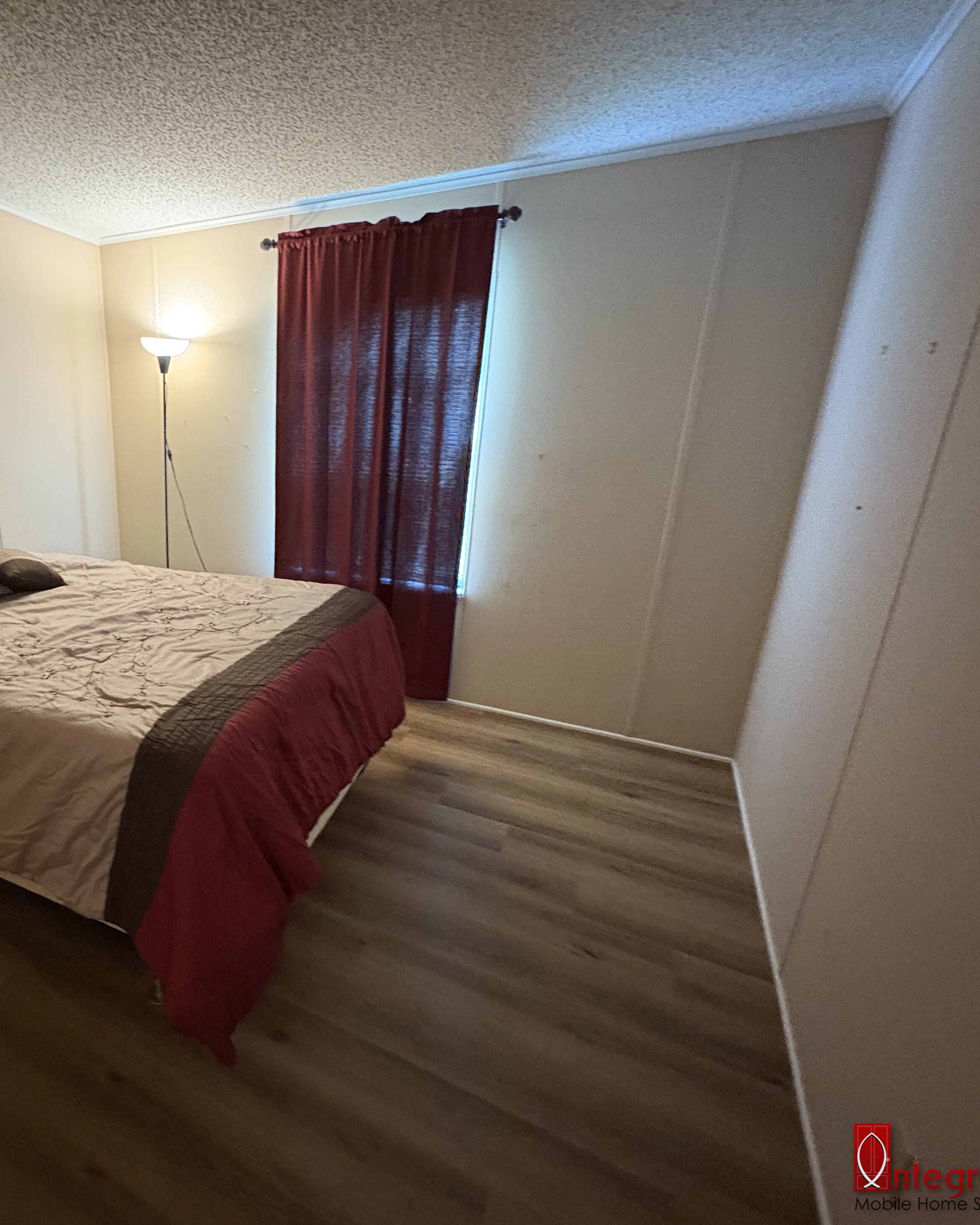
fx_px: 689
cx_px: 198
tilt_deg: -15.6
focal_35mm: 19
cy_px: 598
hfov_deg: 64.6
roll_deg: +1.9
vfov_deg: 83.3
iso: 800
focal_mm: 2.22
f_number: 2.2
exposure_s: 1/40
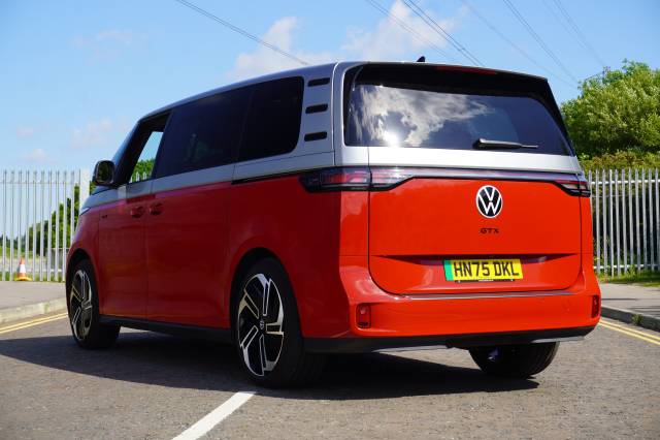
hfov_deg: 34.2
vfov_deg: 23.2
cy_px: 220
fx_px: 1072
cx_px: 330
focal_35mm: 58
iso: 100
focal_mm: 39
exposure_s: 1/100
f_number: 9
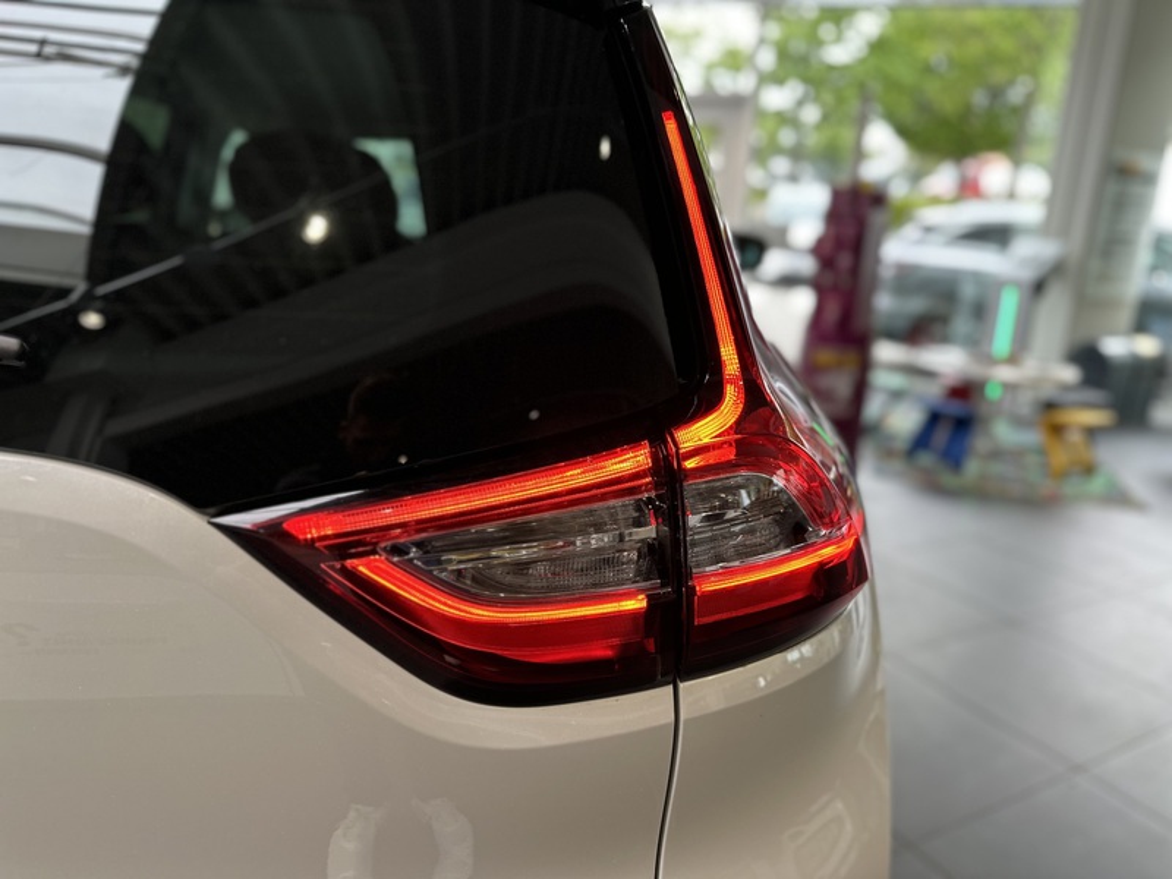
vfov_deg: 56.8
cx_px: 586
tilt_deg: -14.3
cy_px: 440
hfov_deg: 71.6
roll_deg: -0.4
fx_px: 813
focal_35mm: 24
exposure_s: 1/145
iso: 64
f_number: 1.78
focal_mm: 6.86
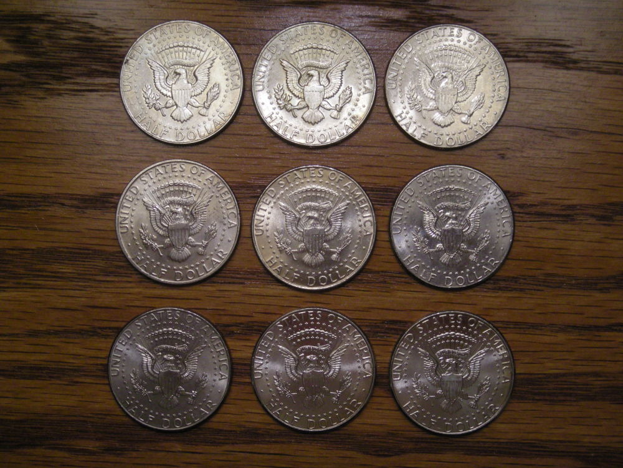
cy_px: 234
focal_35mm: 76
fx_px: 1368
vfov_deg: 19.4
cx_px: 312
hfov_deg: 25.7
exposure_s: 1/61
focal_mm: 12.3
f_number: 3.9
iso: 209
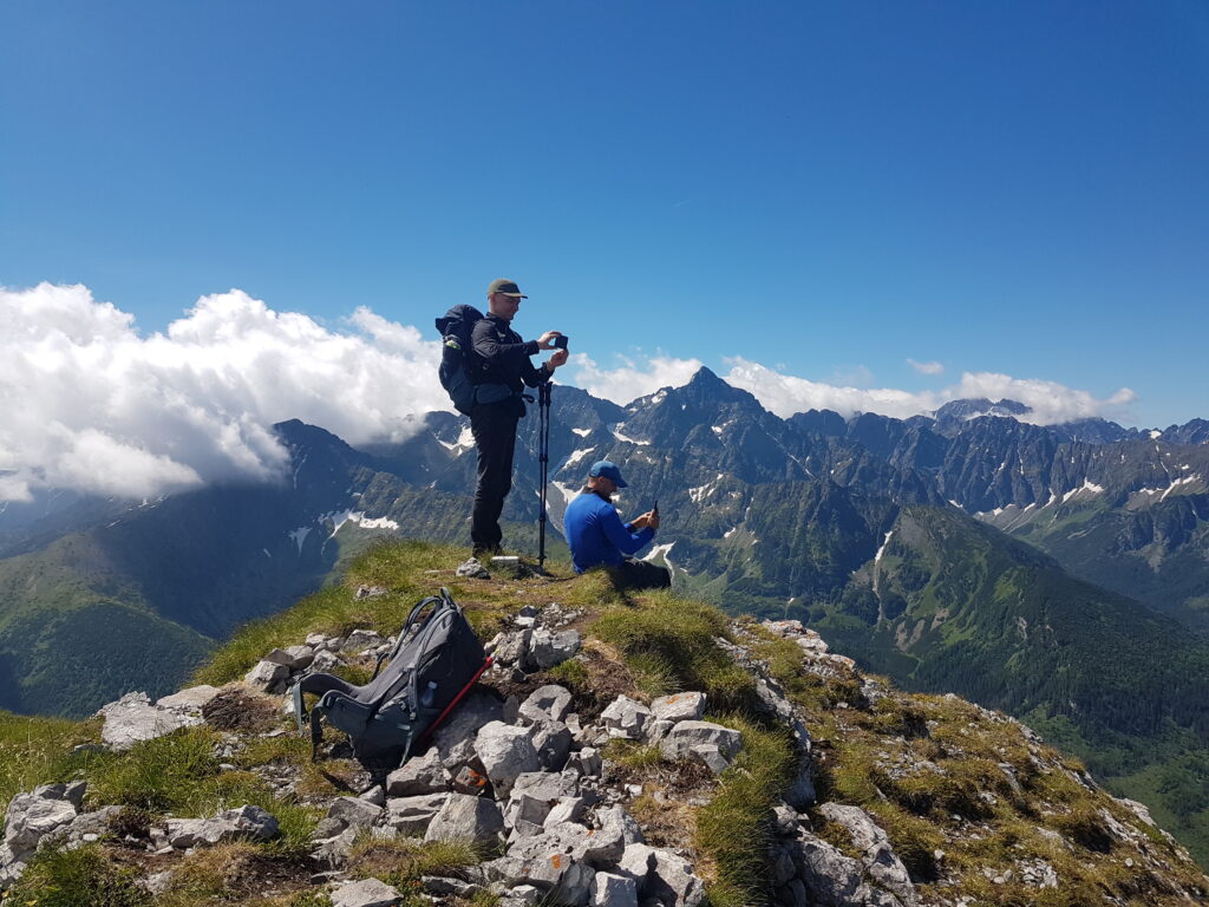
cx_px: 604
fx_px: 908
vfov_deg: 53.1
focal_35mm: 26
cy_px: 454
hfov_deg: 67.3
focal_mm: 4.2
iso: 40
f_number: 1.7
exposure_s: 1/2888
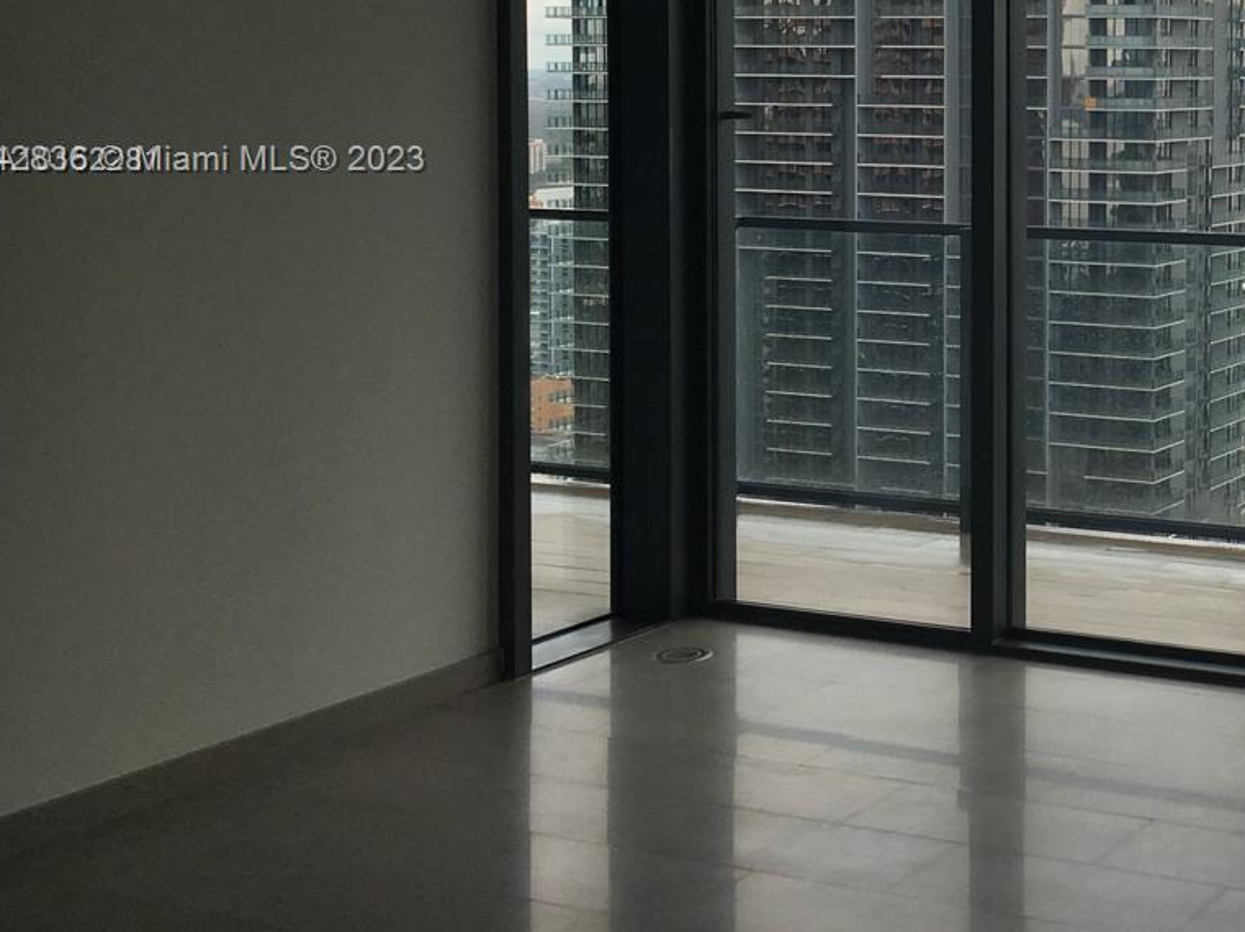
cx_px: 1211
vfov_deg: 23.6
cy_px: 162
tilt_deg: -3.1
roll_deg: -0.9
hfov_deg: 29.8
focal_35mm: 61
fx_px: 2193
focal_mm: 4.15
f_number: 2.2
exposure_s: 1/301
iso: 25
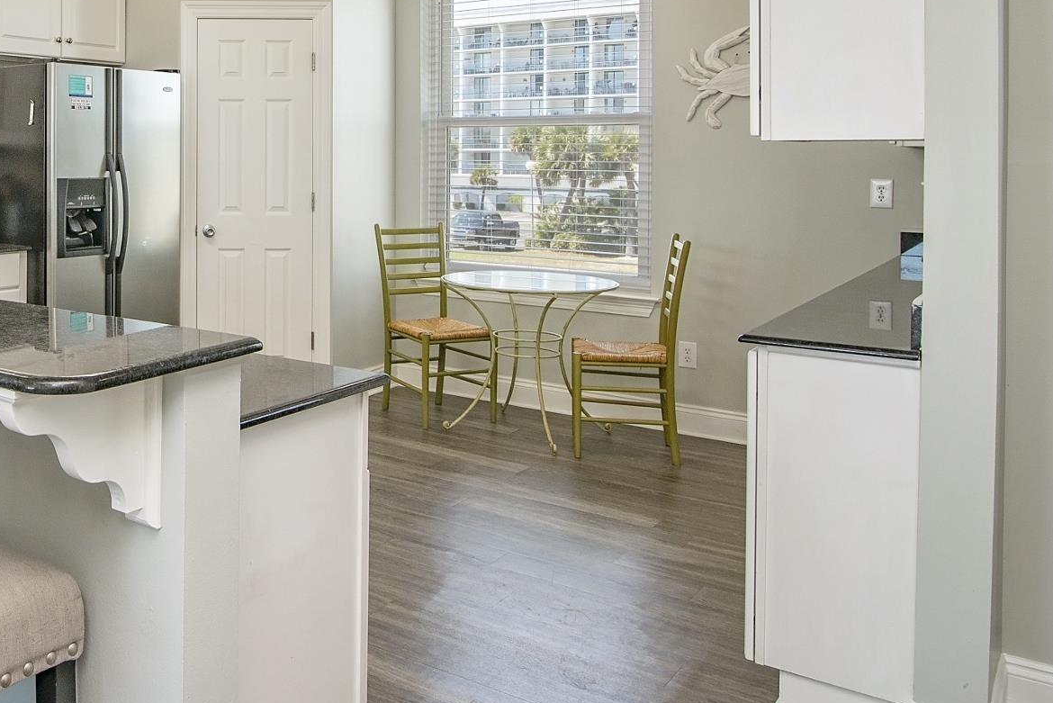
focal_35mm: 35
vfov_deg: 36.7
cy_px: 152
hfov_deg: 48.0
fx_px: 1024
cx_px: 80
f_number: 13
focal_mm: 16
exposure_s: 1/10
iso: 500
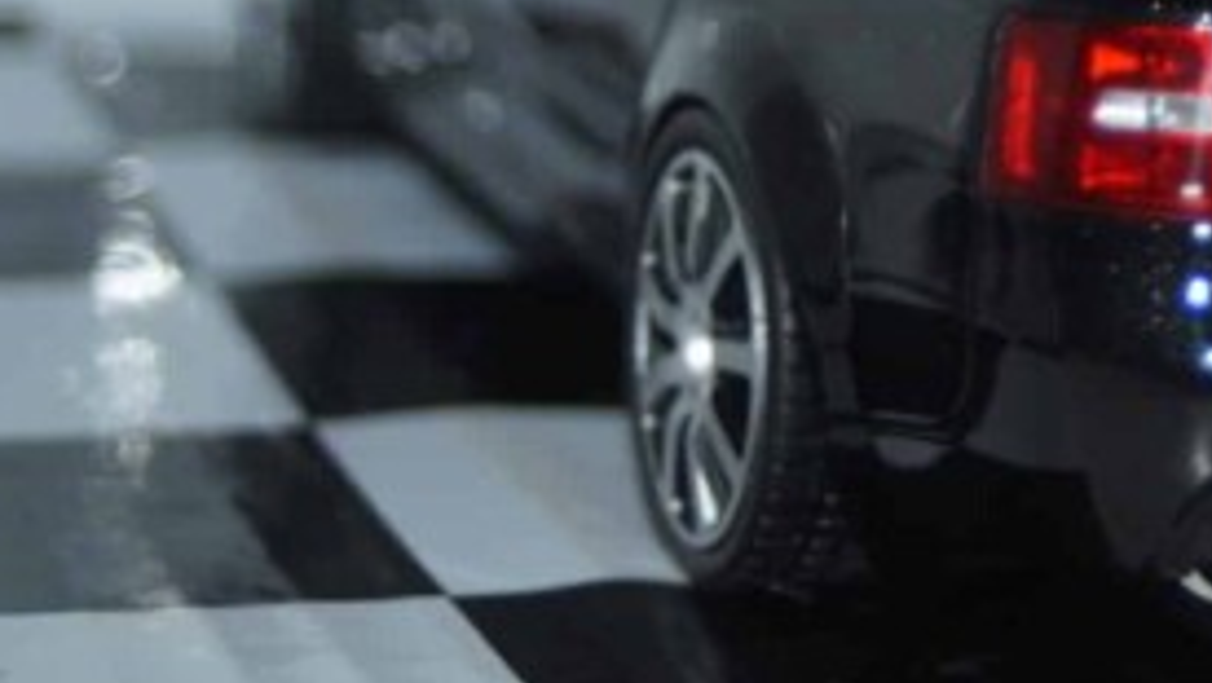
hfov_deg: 15.4
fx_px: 4405
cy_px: 26
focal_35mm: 137
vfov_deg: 8.8
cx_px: 1194
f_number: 4.5
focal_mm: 40
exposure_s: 1/80
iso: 125
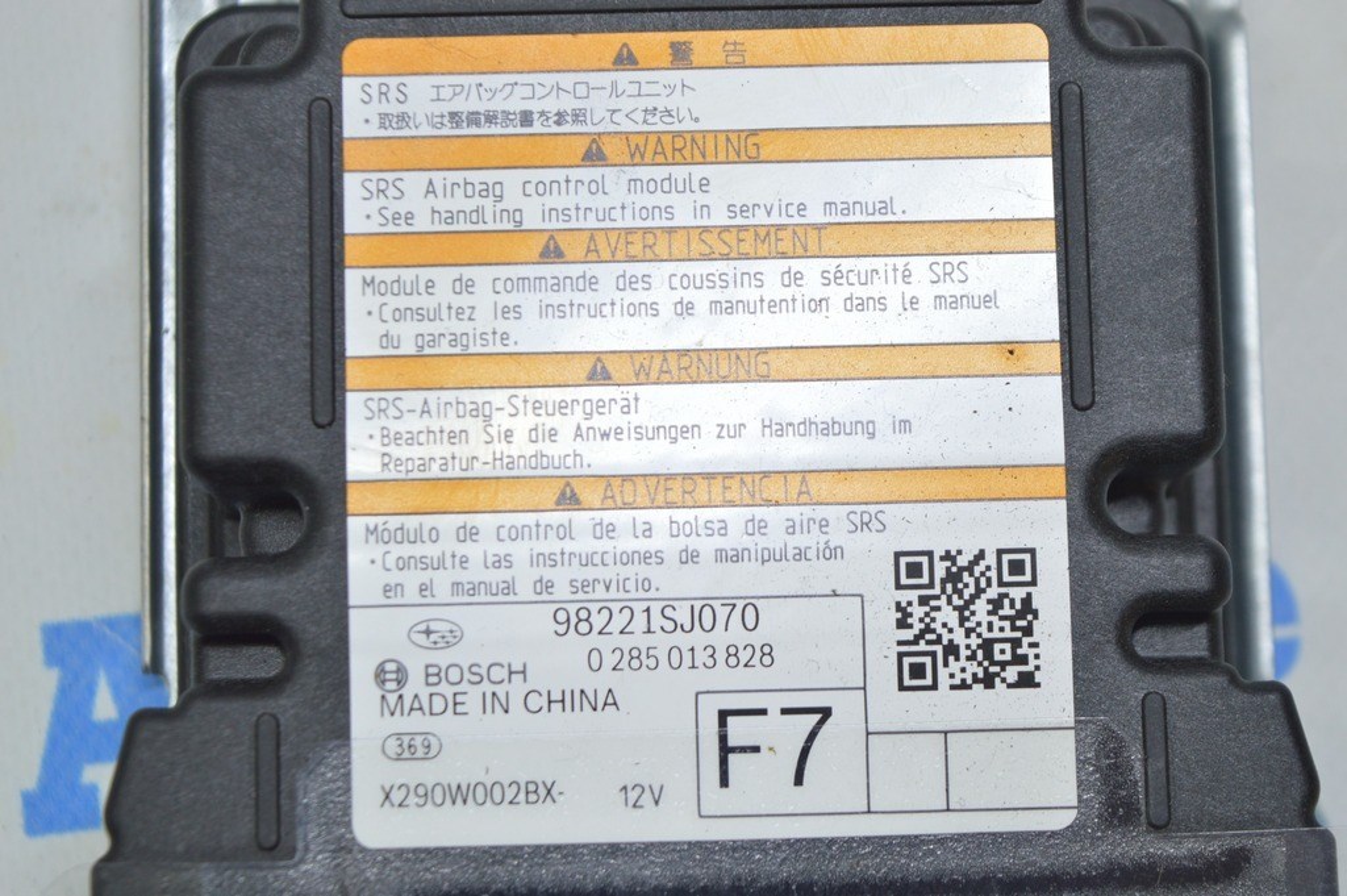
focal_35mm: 82
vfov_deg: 16.5
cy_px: 448
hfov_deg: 24.6
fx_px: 3084
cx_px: 674
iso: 400
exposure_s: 1/40
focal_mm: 55
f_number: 5.6
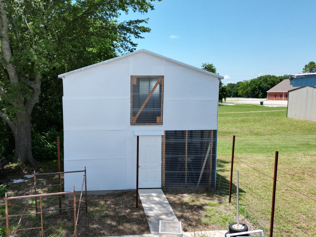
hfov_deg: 56.3
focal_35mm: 32
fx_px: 292
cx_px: 125
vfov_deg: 44.1
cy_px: 132
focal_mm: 6.72
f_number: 1.7
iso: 100
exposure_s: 1/2000
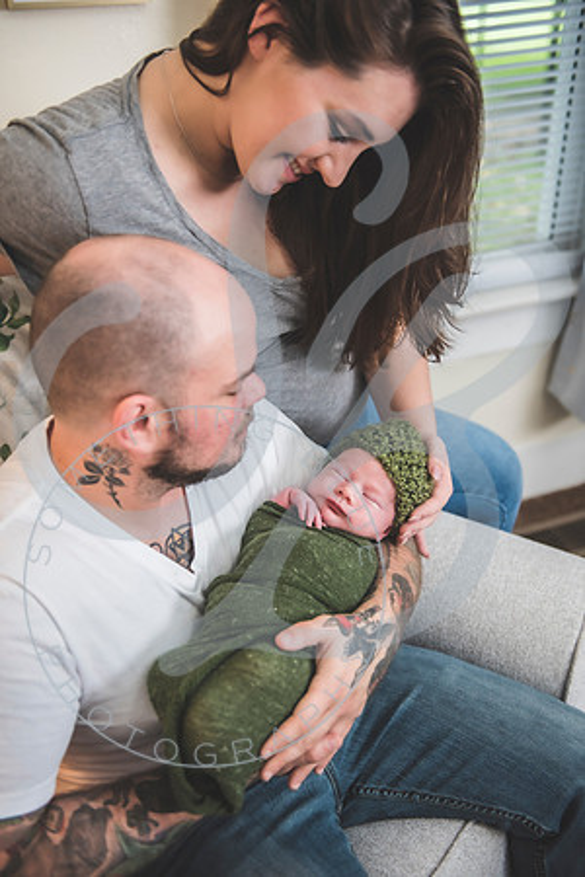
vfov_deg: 50.7
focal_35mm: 38
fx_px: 926
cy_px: 438
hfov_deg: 35.1
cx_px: 292
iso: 400
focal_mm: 38
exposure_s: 1/160
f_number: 2.8
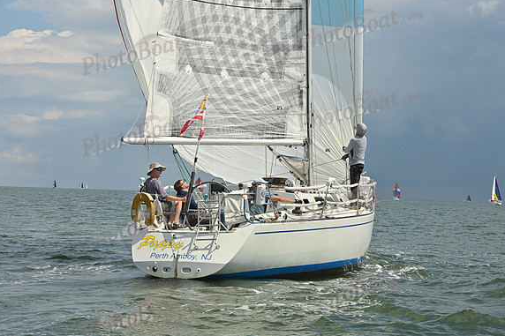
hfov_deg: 28.5
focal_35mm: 71
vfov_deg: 19.2
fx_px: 996
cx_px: 252
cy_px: 167
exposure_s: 1/1250
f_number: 13
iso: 320
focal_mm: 70
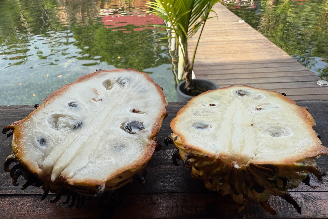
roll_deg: +3.4
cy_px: 96
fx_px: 228
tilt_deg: -31.4
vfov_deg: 51.1
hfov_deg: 71.5
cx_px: 164
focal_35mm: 25
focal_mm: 2.22
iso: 40
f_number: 2.2
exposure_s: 1/305
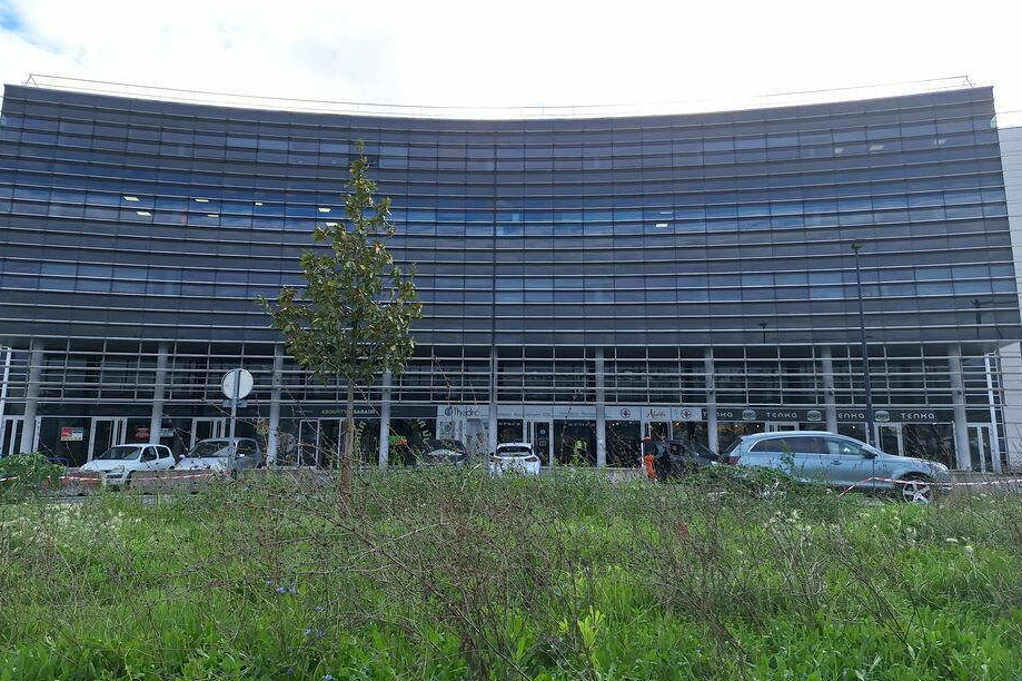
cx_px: 493
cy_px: 302
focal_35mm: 25
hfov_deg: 71.5
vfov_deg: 51.1
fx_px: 709
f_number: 1.8
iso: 25
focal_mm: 5.54
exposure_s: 1/1256
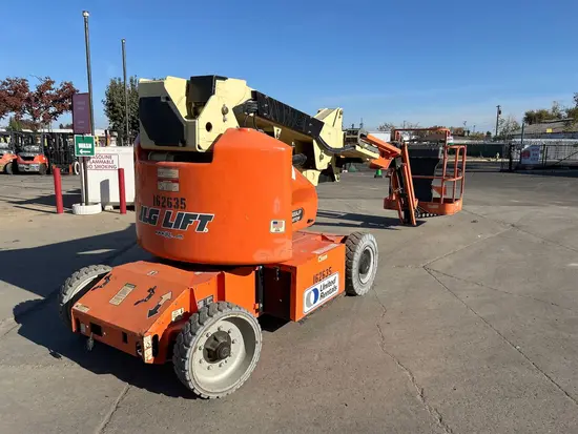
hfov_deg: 67.3
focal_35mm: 26
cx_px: 289
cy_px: 217
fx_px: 434
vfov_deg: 53.1
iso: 50
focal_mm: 5.7
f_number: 1.5
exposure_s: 1/4831
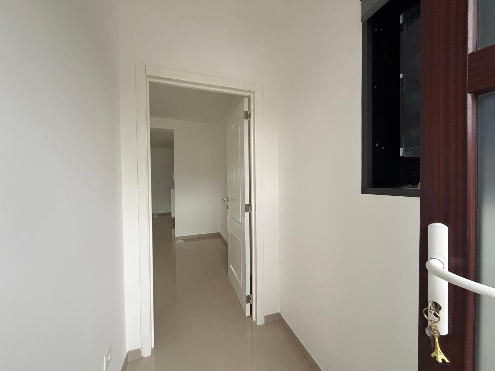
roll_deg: +0.1
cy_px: 186
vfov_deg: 85.7
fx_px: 200
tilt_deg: -1.7
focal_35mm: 14
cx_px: 248
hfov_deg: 102.1
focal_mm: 2.22
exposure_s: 1/60
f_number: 2.2
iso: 400
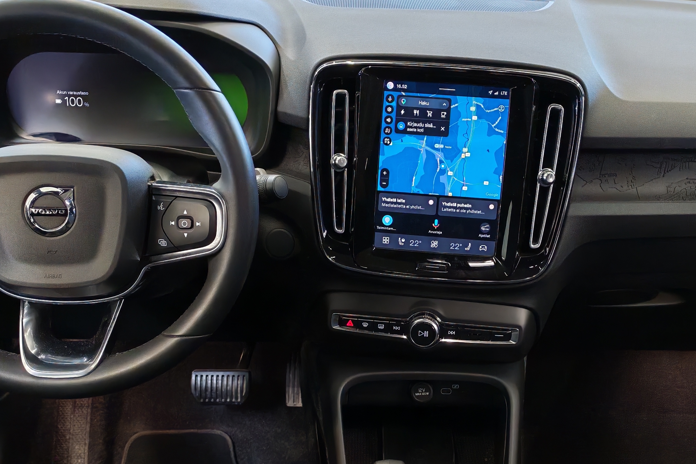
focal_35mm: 47
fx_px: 909
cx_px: 397
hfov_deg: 41.8
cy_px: 336
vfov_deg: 28.3
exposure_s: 1/100
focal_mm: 6.12
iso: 1250
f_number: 1.9
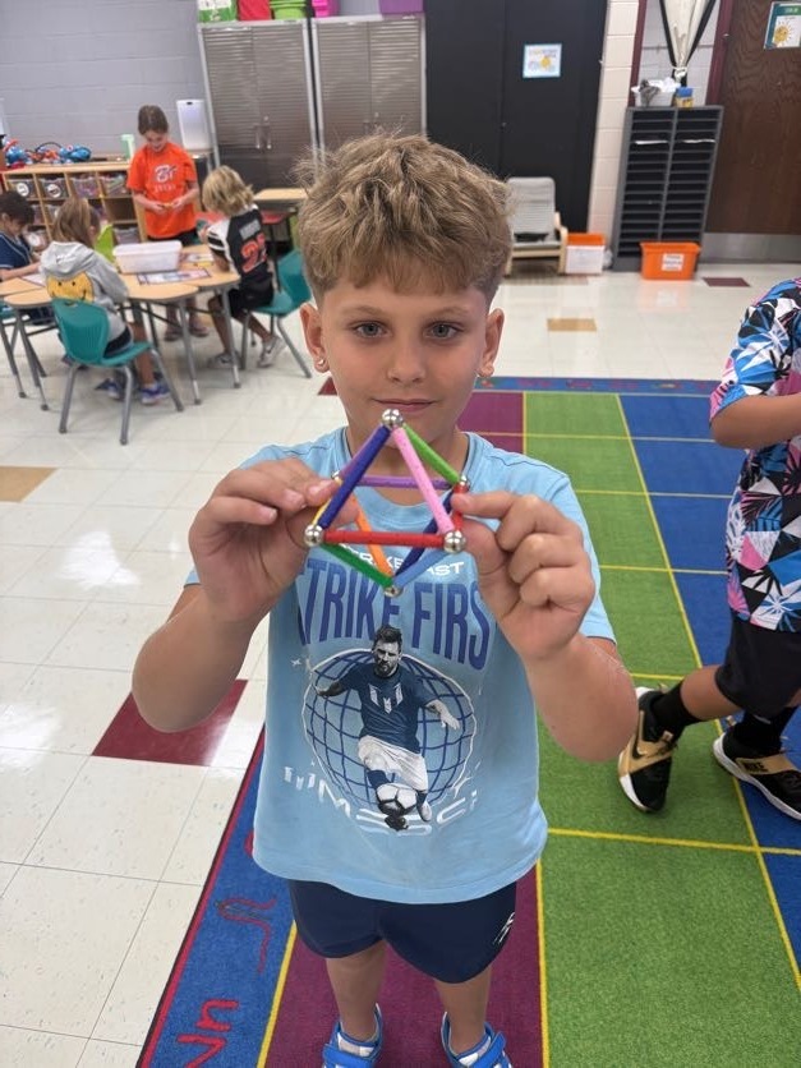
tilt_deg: -30.5
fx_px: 740
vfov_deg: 71.6
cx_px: 400
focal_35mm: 24
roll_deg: +2.1
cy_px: 534
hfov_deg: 56.8
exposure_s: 1/120
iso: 125
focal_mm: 6.76
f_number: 1.78
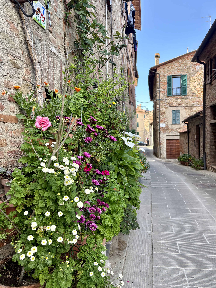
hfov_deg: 51.4
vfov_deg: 65.3
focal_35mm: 27
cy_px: 142
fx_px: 225
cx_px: 109
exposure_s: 1/313
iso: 64
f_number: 1.6
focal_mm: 6
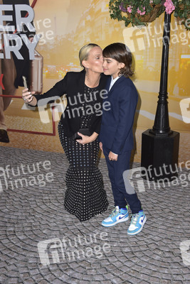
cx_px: 95
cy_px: 142
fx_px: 316
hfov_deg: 33.4
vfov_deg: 48.4
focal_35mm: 40
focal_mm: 40
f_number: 6.3
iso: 320
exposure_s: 1/250
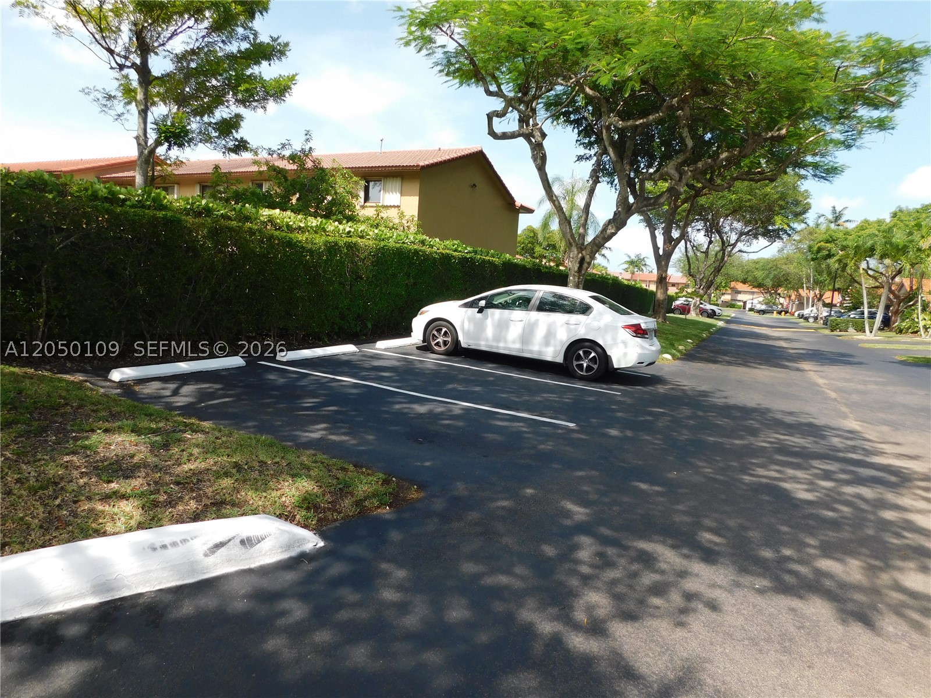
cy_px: 349
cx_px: 466
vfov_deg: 58.9
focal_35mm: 23
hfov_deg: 73.9
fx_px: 619
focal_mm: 4
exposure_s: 1/800
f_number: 3
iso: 125
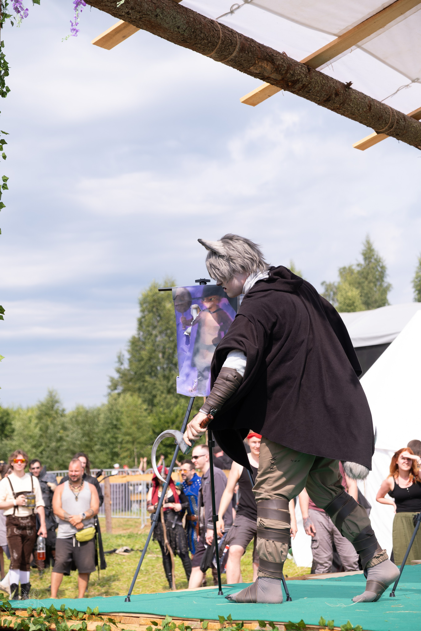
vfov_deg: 26.3
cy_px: 316
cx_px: 210
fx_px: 1351
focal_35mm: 77
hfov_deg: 17.7
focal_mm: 51.6
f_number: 4
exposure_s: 1/1250
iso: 200
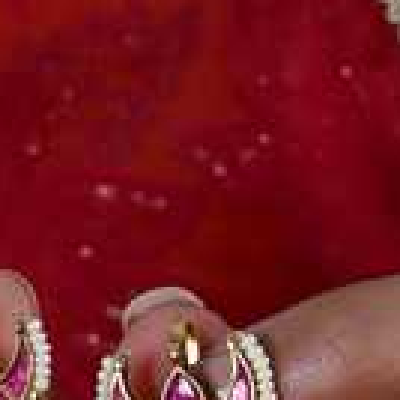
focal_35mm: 166
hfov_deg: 10.5
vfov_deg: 10.4
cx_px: 128
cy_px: 425
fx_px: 2170
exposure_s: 1/125
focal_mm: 50
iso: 125
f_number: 10
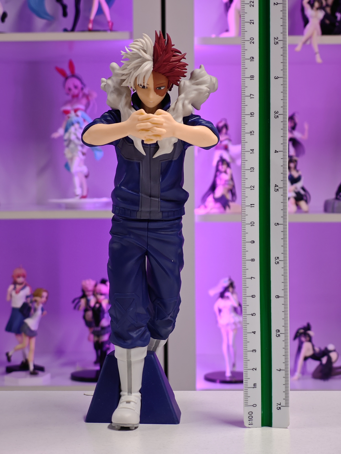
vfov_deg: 24.4
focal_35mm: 80
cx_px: 170
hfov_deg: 18.4
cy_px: 227
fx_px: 1051
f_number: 2.4
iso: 400
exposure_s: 1/21.6
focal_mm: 7.48
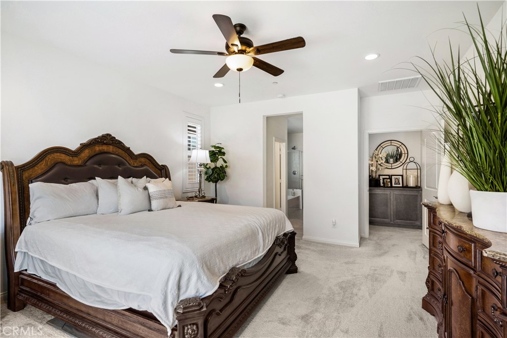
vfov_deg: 70.5
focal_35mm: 17
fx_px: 239
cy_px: 169
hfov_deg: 93.3
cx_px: 254
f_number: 5.6
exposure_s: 1/30
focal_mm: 17
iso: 400
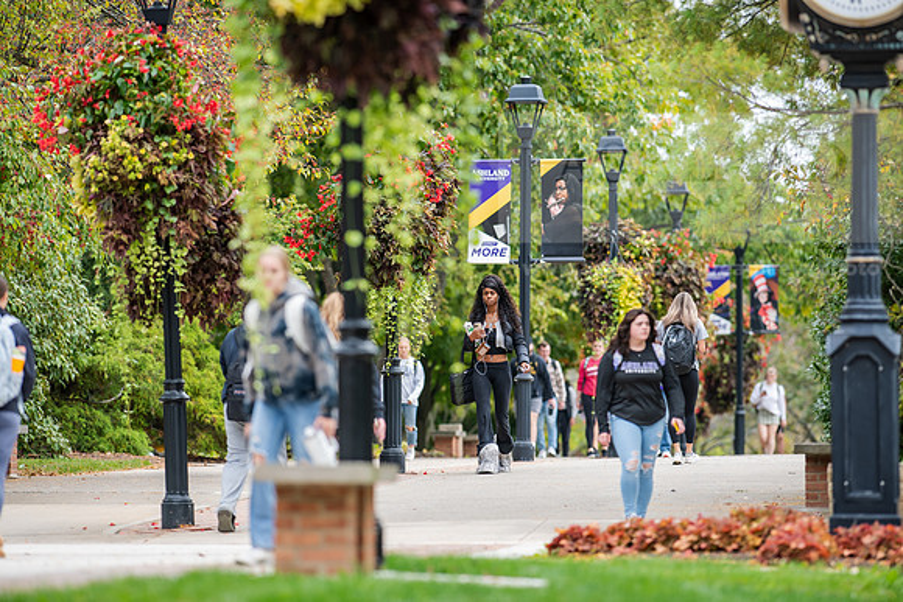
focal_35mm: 300
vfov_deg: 4.6
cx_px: 452
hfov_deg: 6.9
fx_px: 7526
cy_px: 301
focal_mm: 300
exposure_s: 1/400
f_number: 4
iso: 250
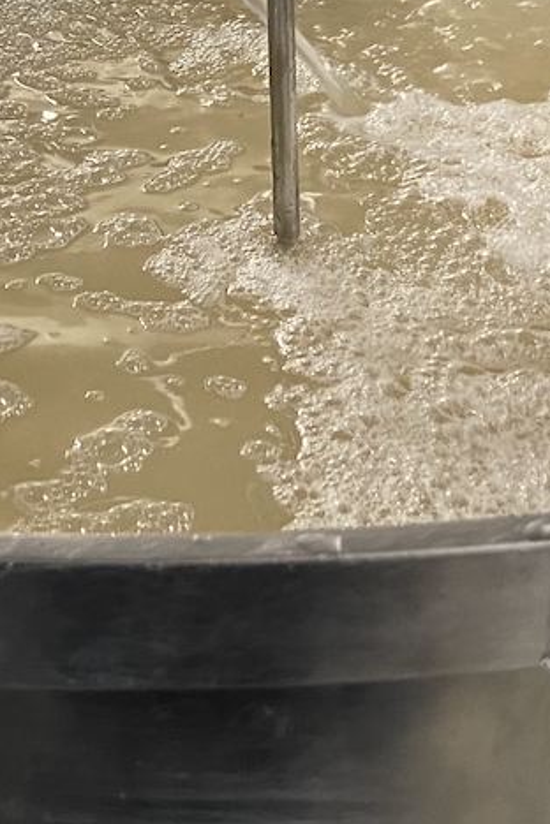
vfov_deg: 26.0
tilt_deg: -17.1
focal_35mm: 74
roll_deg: +0.9
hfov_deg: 18.3
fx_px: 1696
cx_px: 111
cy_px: 9
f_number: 1.8
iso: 200
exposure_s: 1/50
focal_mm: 4.25
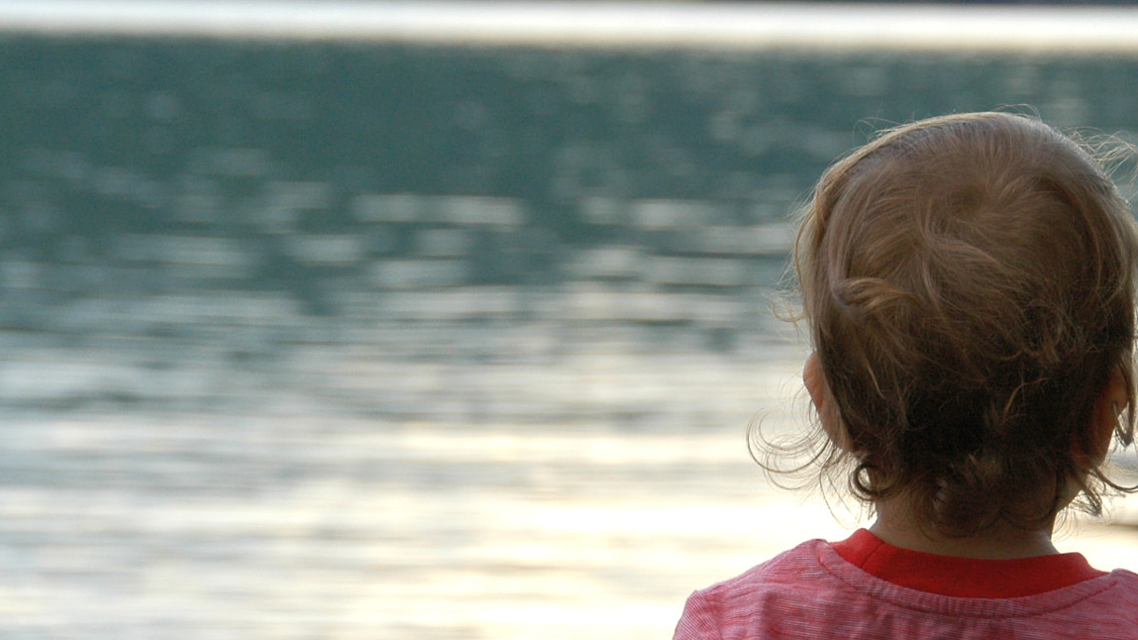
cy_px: 540
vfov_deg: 4.6
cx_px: 708
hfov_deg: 8.1
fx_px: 8024
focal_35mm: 266
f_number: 8
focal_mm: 95
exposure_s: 1/125
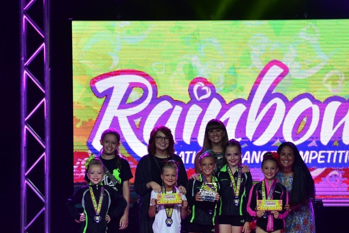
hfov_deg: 7.0
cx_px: 208
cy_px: 137
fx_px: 2849
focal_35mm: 294
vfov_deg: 4.7
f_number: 3.2
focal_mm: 200
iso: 4000
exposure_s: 1/800
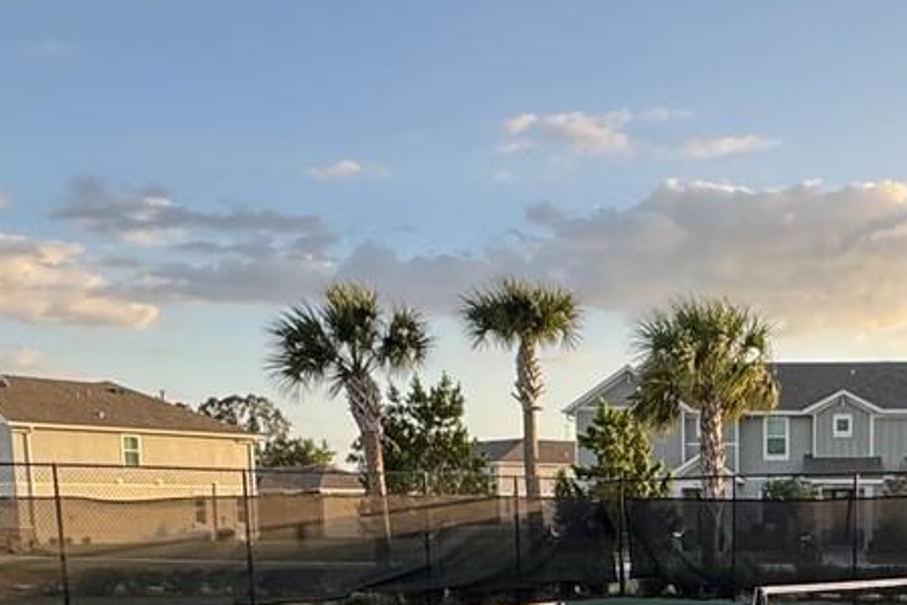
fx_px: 1310
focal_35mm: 52
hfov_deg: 36.8
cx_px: 733
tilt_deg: -9.2
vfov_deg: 23.9
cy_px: 710
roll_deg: +0.0
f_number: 2.2
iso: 40
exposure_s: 1/290
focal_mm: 2.22
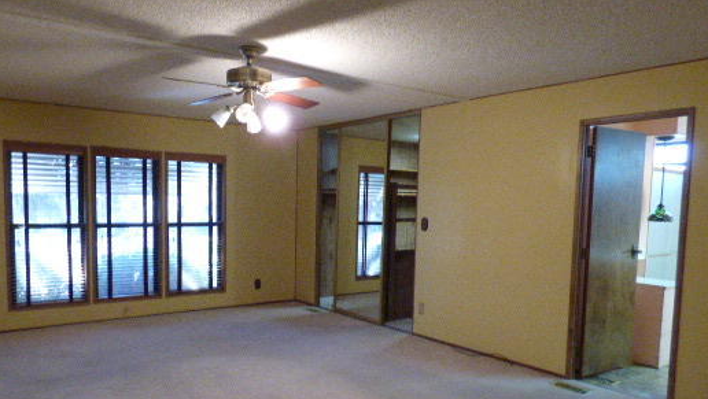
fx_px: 507
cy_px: 248
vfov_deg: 42.7
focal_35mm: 27
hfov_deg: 69.5
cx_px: 305
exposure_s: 1/40
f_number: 2.8
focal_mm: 3.58
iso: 800
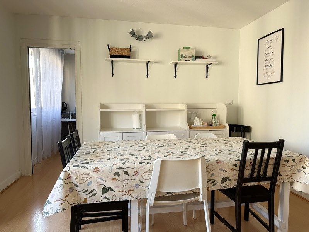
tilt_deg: -4.0
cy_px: 116
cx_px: 154
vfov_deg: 56.8
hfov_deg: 71.6
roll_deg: +0.2
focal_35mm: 24
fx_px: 214
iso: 125
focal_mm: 6.86
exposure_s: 1/121
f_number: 1.78
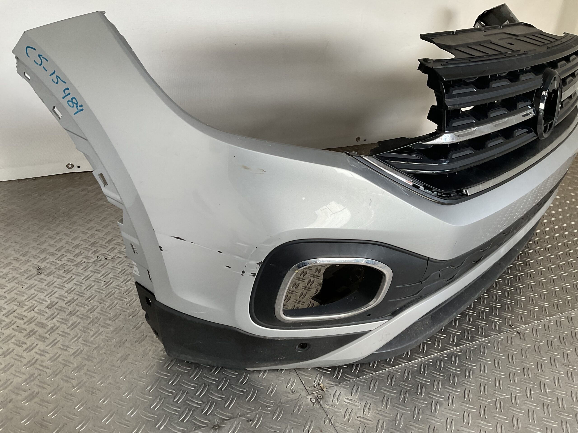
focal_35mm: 29
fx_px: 484
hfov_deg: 61.7
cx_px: 289
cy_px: 216
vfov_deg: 48.2
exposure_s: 1/60
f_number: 1.8
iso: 40
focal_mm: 3
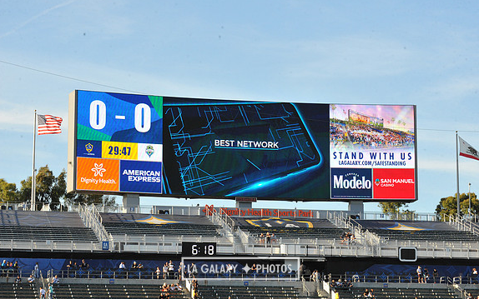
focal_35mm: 108
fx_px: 1410
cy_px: 143
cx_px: 240
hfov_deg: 19.3
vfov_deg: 12.1
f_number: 14
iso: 1600
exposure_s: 1/800
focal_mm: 105
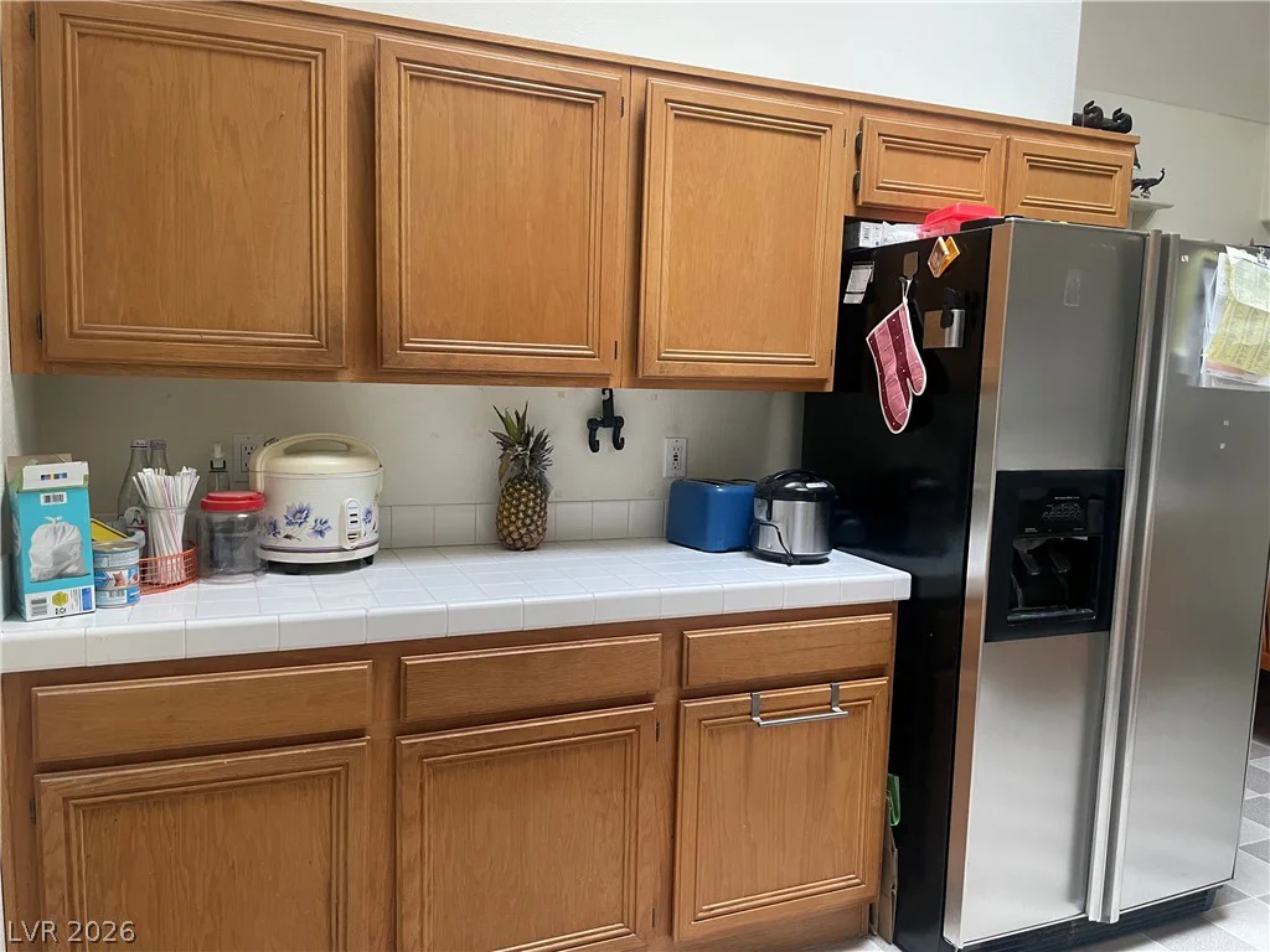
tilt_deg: -6.4
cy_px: 476
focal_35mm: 26
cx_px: 635
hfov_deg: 67.3
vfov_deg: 53.1
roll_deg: -1.1
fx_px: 954
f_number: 1.6
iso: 125
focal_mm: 4.2
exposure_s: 1/60
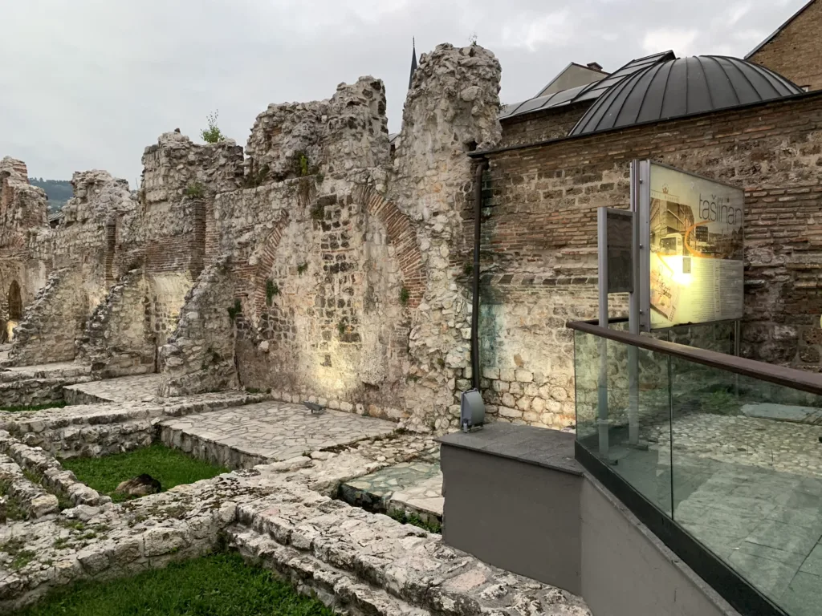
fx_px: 617
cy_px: 308
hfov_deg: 67.3
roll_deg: +1.1
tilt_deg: -1.4
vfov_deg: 53.1
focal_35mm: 26
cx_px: 411
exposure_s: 1/50
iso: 200
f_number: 1.8
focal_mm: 4.25
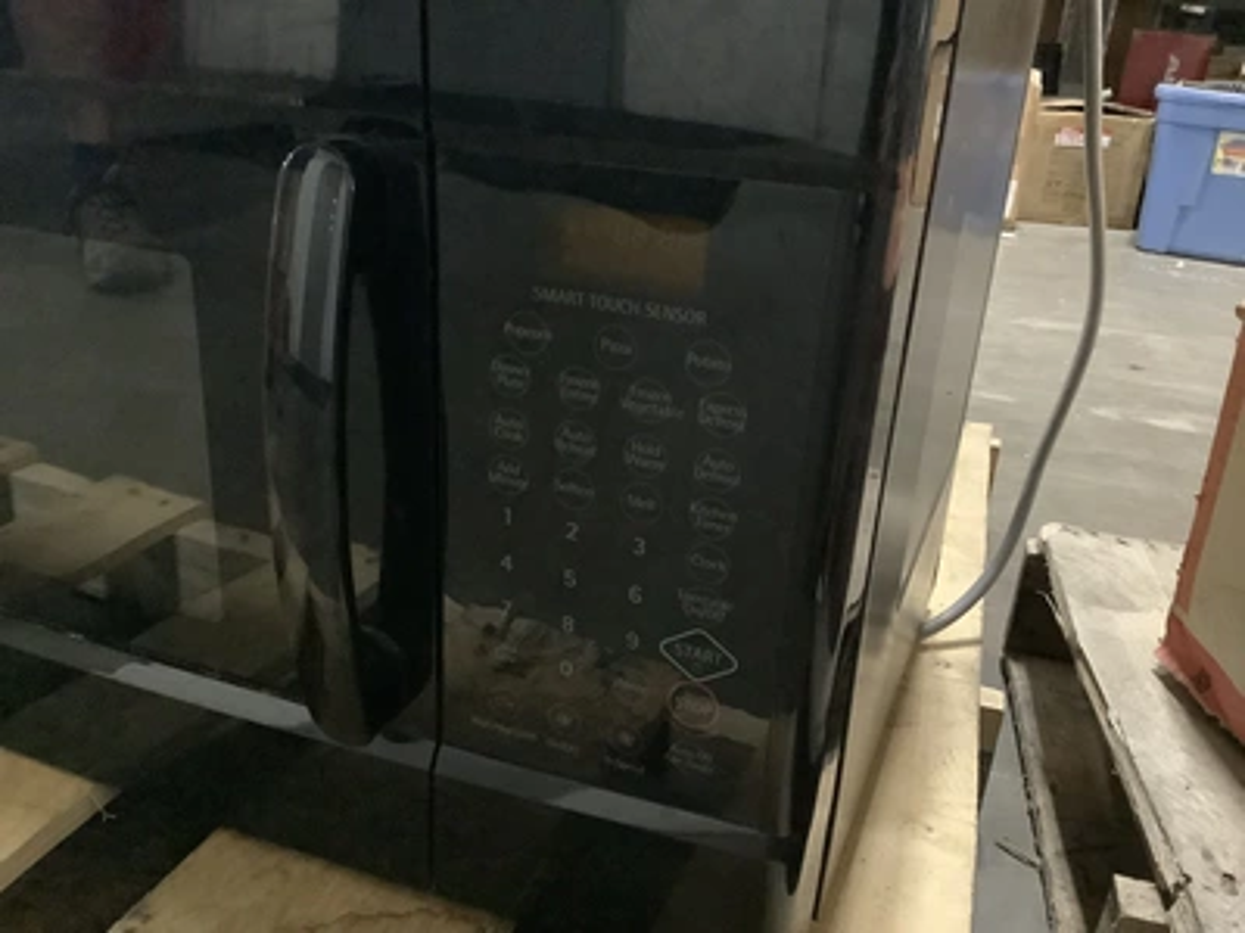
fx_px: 1115
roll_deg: -5.4
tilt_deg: -22.0
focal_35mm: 31
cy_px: 466
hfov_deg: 58.4
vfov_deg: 45.4
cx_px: 622
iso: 800
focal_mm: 3.3
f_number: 2.4
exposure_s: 1/15
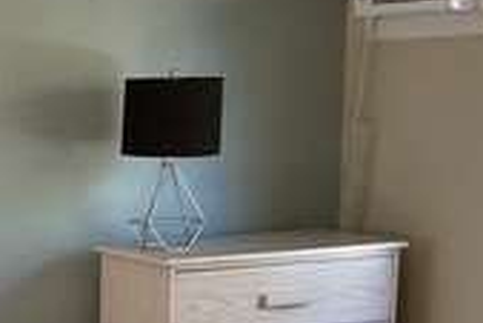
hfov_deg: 16.3
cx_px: -239
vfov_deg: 11.7
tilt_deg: -9.9
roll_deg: +2.0
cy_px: 397
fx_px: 1544
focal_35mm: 115
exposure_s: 1/60
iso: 64
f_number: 1.8
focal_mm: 3.99
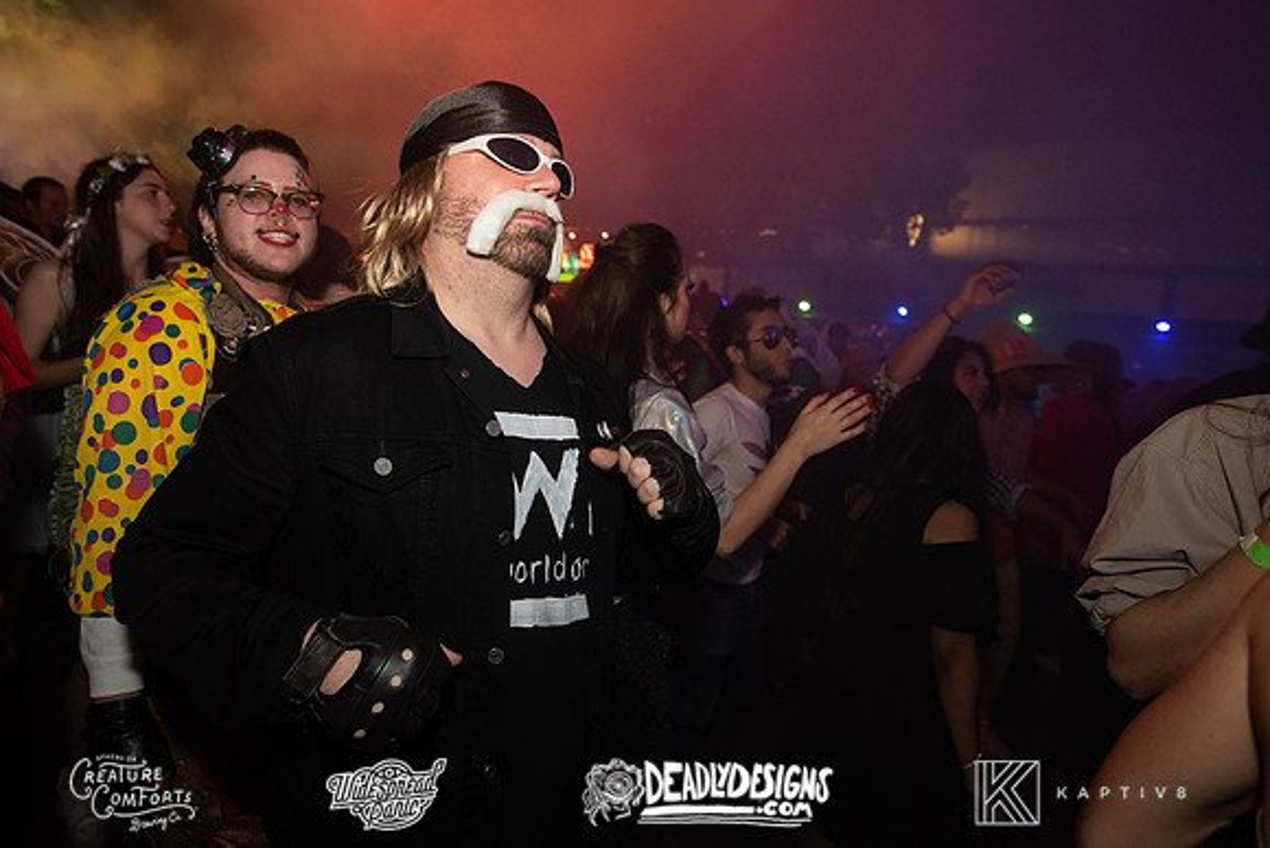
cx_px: 548
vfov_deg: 59.9
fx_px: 735
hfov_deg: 81.2
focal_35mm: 21
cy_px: 429
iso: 2000
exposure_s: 1/60
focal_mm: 16
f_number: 3.5
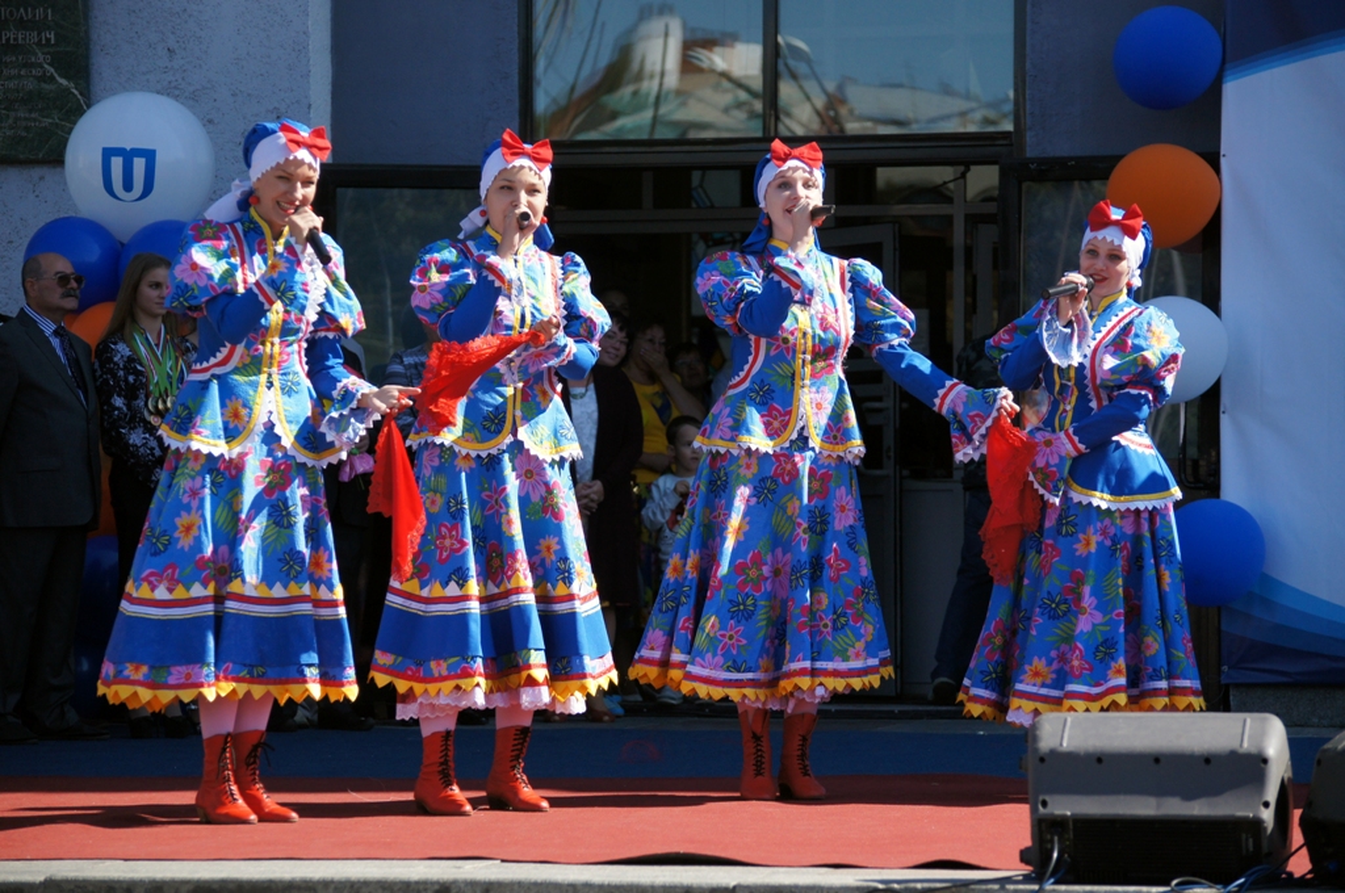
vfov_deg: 9.1
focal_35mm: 150
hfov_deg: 13.7
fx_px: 5597
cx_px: 672
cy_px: 446
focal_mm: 100
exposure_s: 1/2000
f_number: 4.5
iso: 400
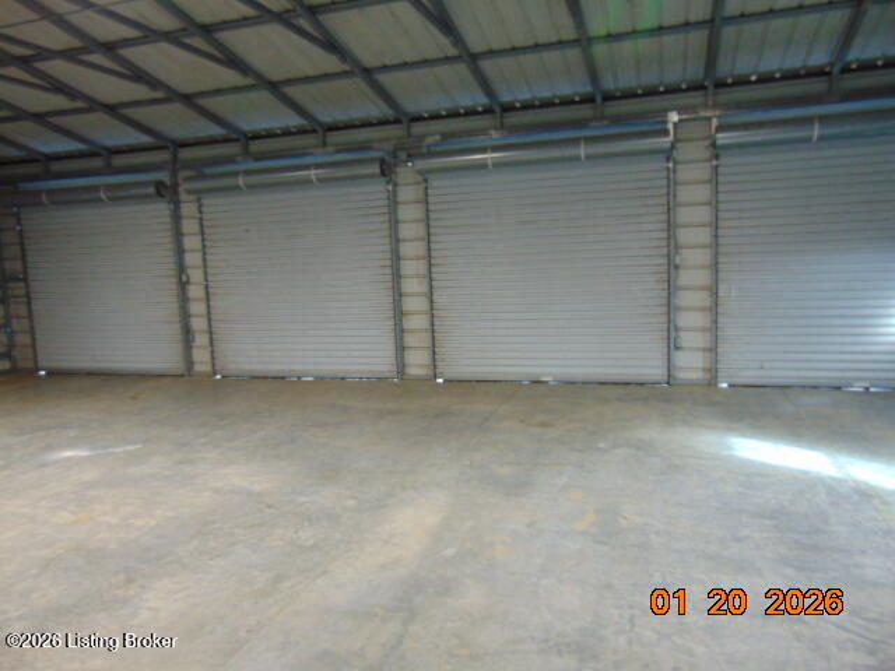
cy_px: 336
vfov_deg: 54.9
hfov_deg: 69.4
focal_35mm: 25
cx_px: 448
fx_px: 646
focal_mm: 4.5
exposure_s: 1/30
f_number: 3
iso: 160
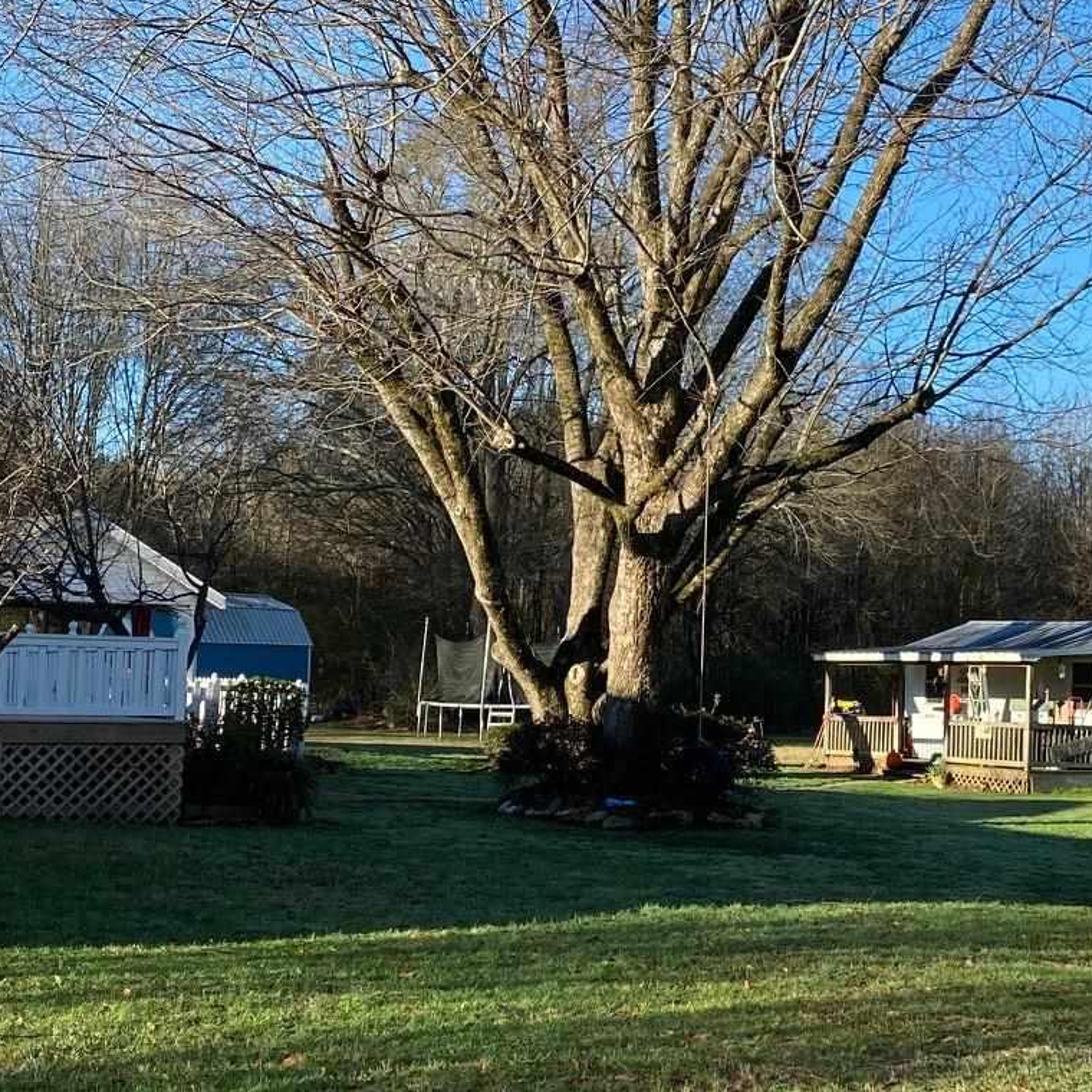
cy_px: 593
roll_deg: -2.1
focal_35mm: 61
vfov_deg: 28.1
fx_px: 2177
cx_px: 868
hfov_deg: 27.6
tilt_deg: +3.5
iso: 32
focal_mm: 4.25
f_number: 1.8
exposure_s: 1/1034
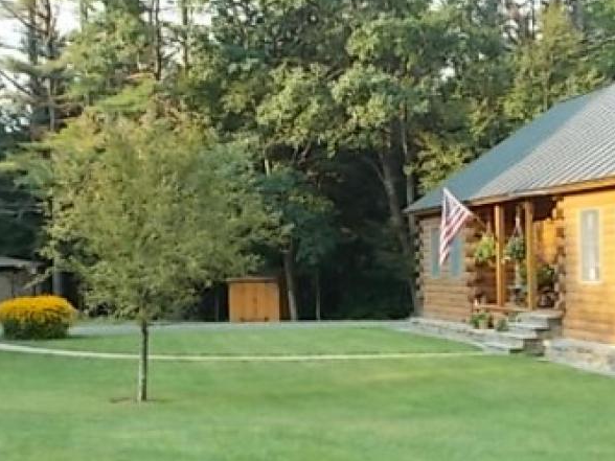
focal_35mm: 68
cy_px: 263
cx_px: 265
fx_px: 1208
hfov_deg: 28.5
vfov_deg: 21.6
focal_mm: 6.9
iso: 80
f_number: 3.9
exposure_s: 1/60
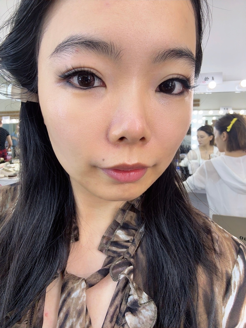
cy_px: 164
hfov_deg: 58.9
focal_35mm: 23
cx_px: 123
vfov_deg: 73.9
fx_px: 218
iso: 40
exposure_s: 1/100
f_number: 1.9
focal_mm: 2.69
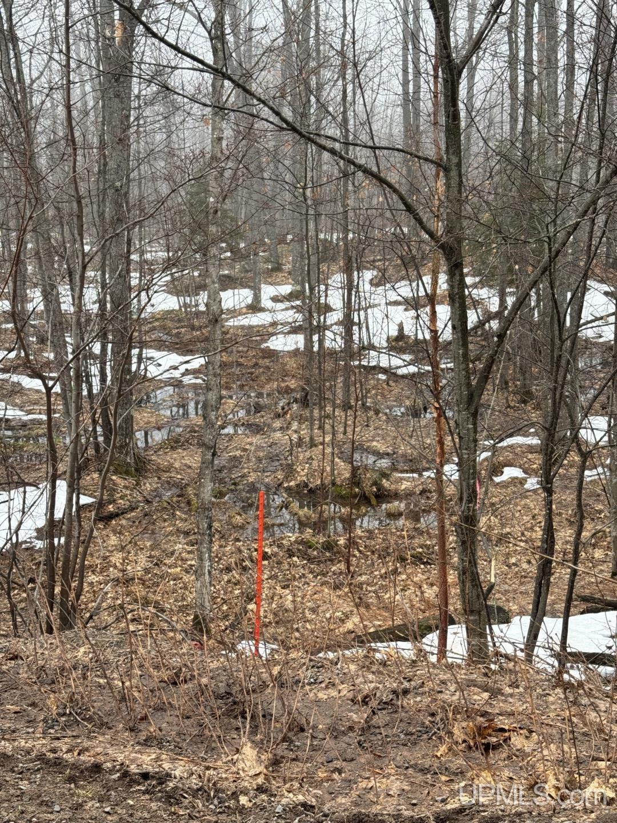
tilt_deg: -13.0
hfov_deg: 30.3
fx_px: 1141
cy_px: 412
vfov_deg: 39.7
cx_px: 308
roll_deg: +1.5
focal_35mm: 48
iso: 64
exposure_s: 1/1059
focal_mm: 6.76
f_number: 1.78
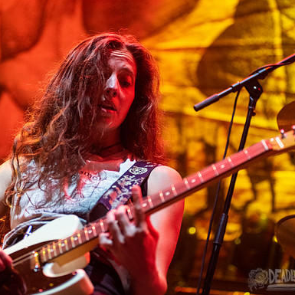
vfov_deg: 15.7
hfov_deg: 15.7
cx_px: 98
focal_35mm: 111
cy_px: 136
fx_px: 1070
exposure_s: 1/400
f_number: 3.2
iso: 3200
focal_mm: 80
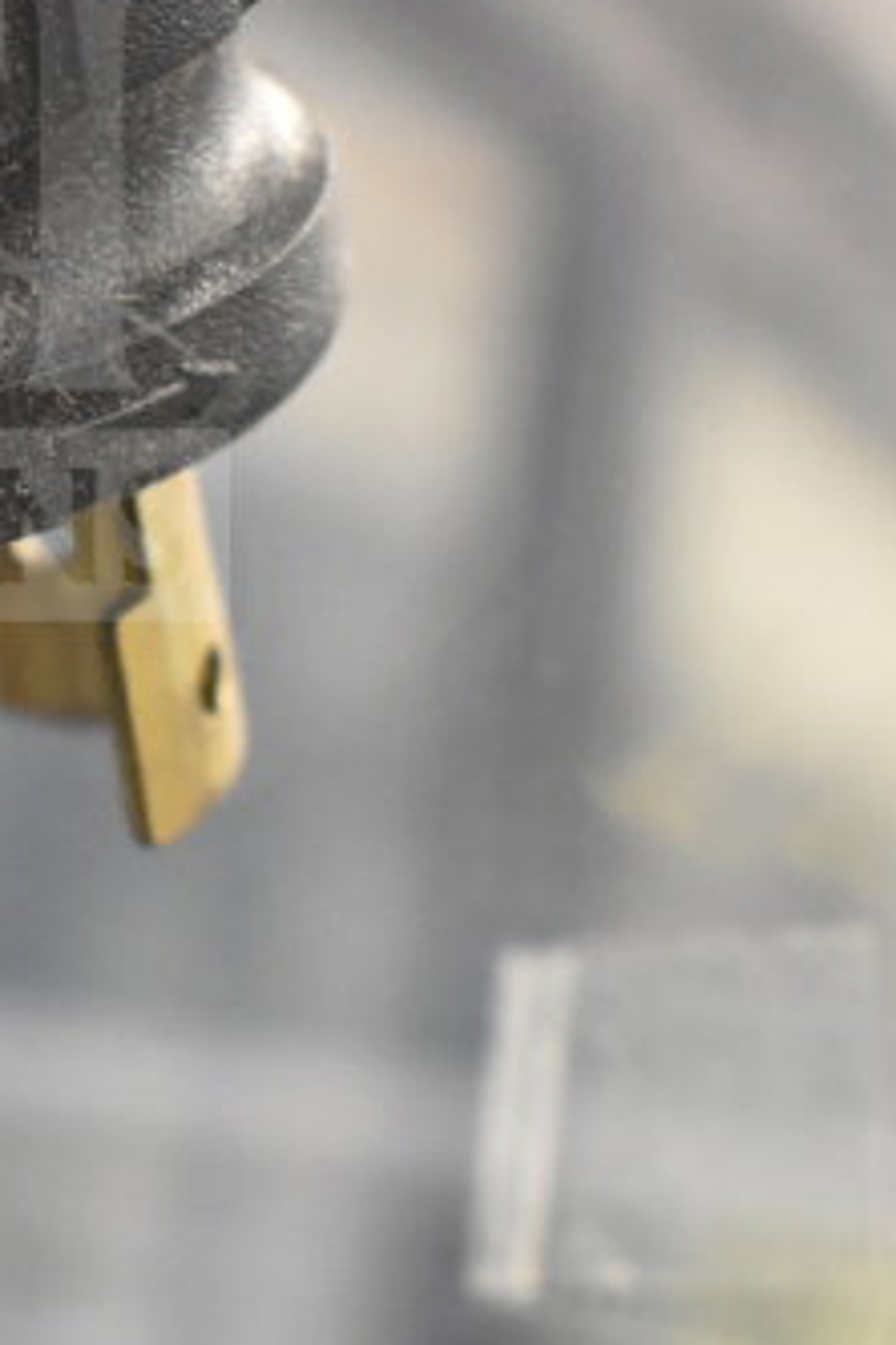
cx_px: -226
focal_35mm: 144
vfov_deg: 14.1
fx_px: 5390
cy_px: 301
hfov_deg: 9.4
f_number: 4.5
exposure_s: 1/60
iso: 4500
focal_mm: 35
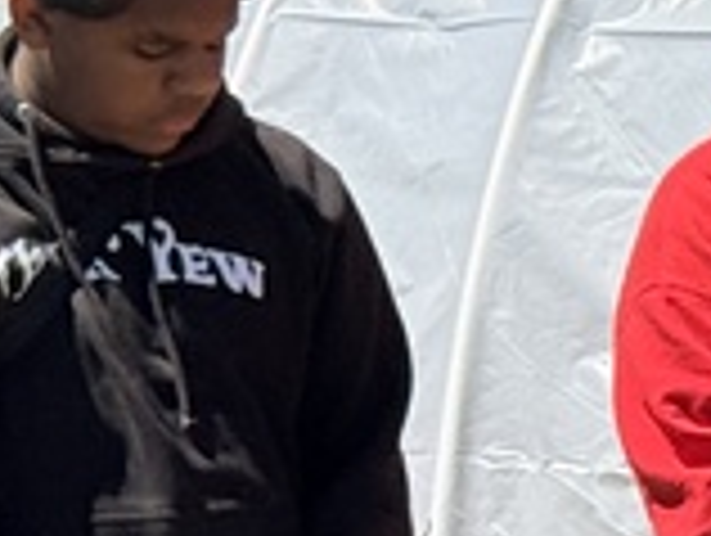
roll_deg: -0.9
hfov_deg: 5.9
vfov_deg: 4.8
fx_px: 6398
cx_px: 2214
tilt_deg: -4.4
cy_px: 329
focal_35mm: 311
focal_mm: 6.76
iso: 100
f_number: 1.78
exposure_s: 1/4878
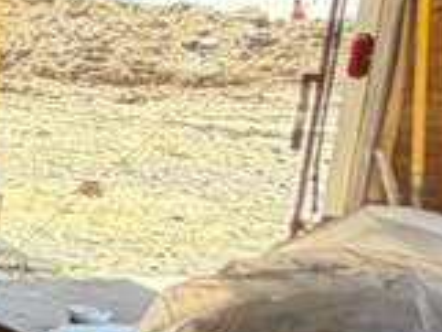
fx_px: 1137
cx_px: -958
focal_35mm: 89
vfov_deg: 16.6
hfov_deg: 10.8
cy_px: 110
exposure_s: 1/121
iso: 64
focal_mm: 2.22
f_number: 2.2
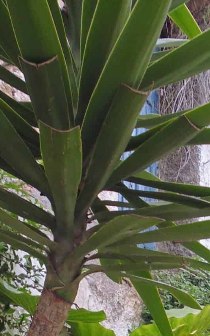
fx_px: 558
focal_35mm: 61
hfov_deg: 20.5
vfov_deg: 29.3
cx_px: 221
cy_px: 392
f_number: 2.8
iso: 200
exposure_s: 1/60
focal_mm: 4.3
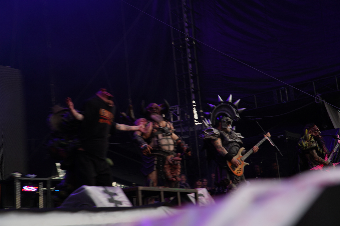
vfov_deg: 20.6
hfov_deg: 30.5
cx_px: 170
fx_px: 623
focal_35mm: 66
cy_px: 113
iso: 100
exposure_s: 1/60
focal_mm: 66
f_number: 5.6
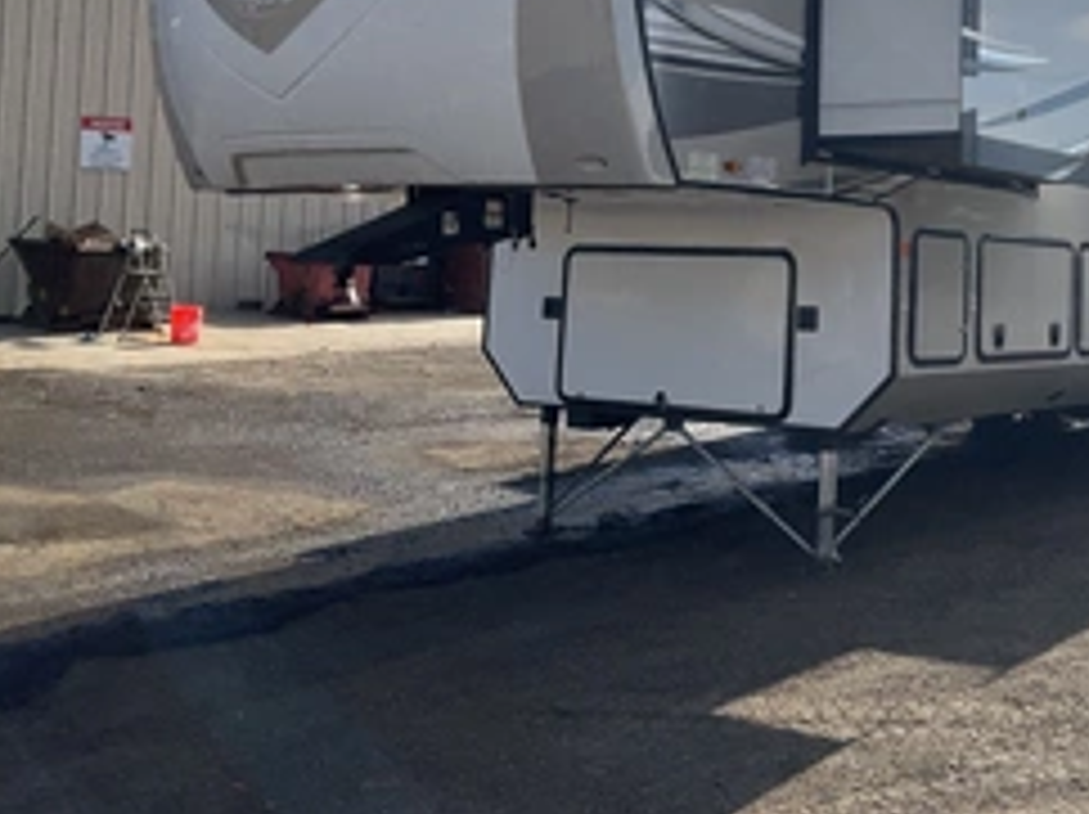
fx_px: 1509
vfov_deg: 29.4
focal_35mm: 48
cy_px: 144
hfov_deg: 38.2
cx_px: 873
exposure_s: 1/2427
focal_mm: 3
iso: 25
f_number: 1.8
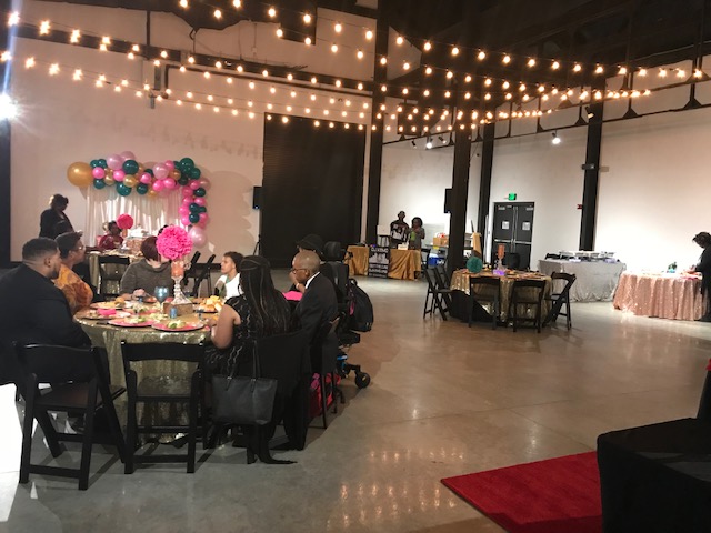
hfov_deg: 63.4
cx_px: 356
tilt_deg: -3.8
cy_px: 266
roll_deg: -3.1
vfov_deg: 49.7
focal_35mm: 28
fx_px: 575
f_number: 1.8
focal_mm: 3.99
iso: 80
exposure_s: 1/6
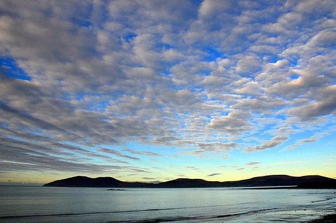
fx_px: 251
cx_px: 168
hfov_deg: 67.5
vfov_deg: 47.7
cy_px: 112
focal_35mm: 27
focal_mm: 18
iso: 125
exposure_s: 1/125
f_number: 11
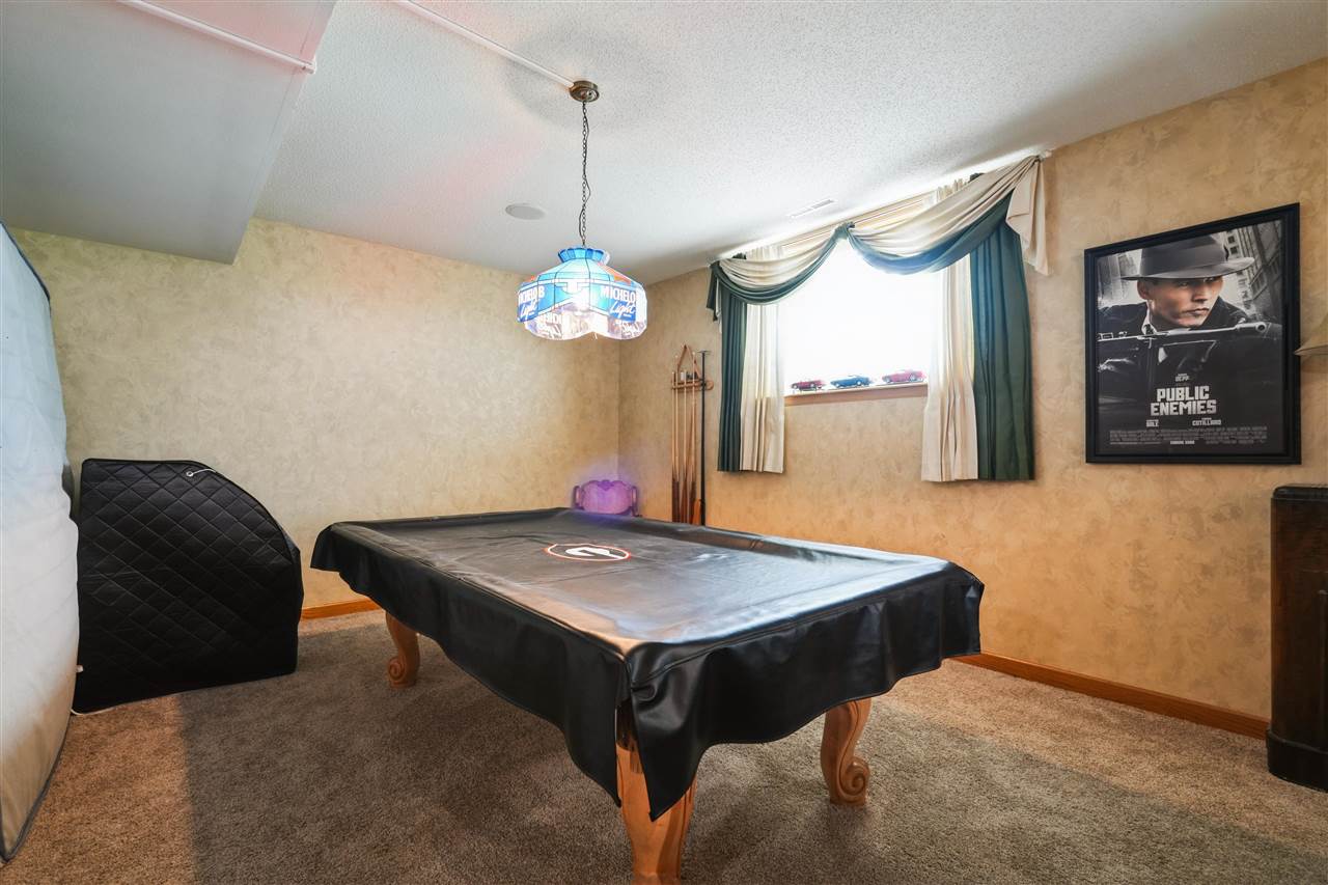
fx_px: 590
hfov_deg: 96.7
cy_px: 442
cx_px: 664
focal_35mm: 16
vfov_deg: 73.7
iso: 400
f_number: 10
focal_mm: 16
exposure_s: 1/2
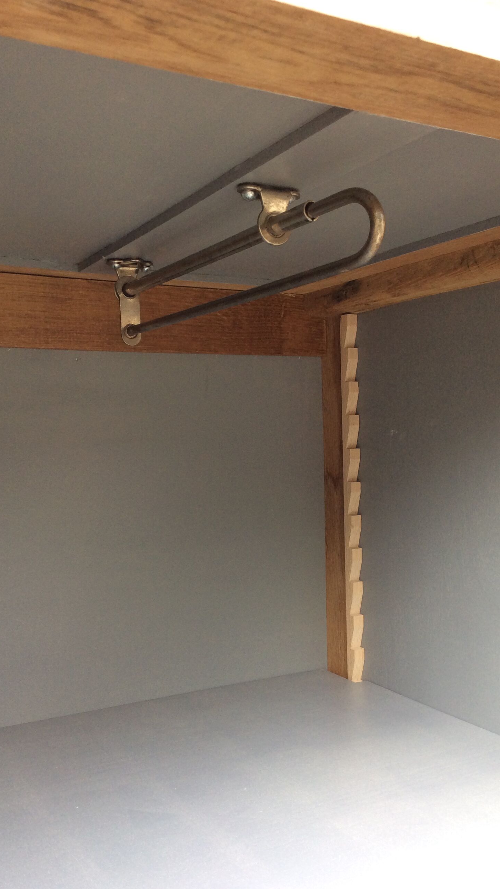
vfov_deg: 56.6
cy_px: 443
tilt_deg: -0.9
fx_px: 825
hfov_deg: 33.7
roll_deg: +0.5
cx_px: 216
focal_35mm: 35
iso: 50
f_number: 2.4
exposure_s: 1/50
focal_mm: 3.3
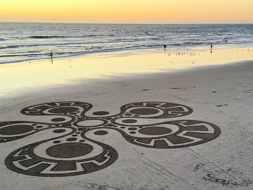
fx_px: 351
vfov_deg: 30.3
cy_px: 95
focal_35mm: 48
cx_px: 126
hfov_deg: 39.7
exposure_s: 1/101
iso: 200
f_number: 1.78
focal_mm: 6.76
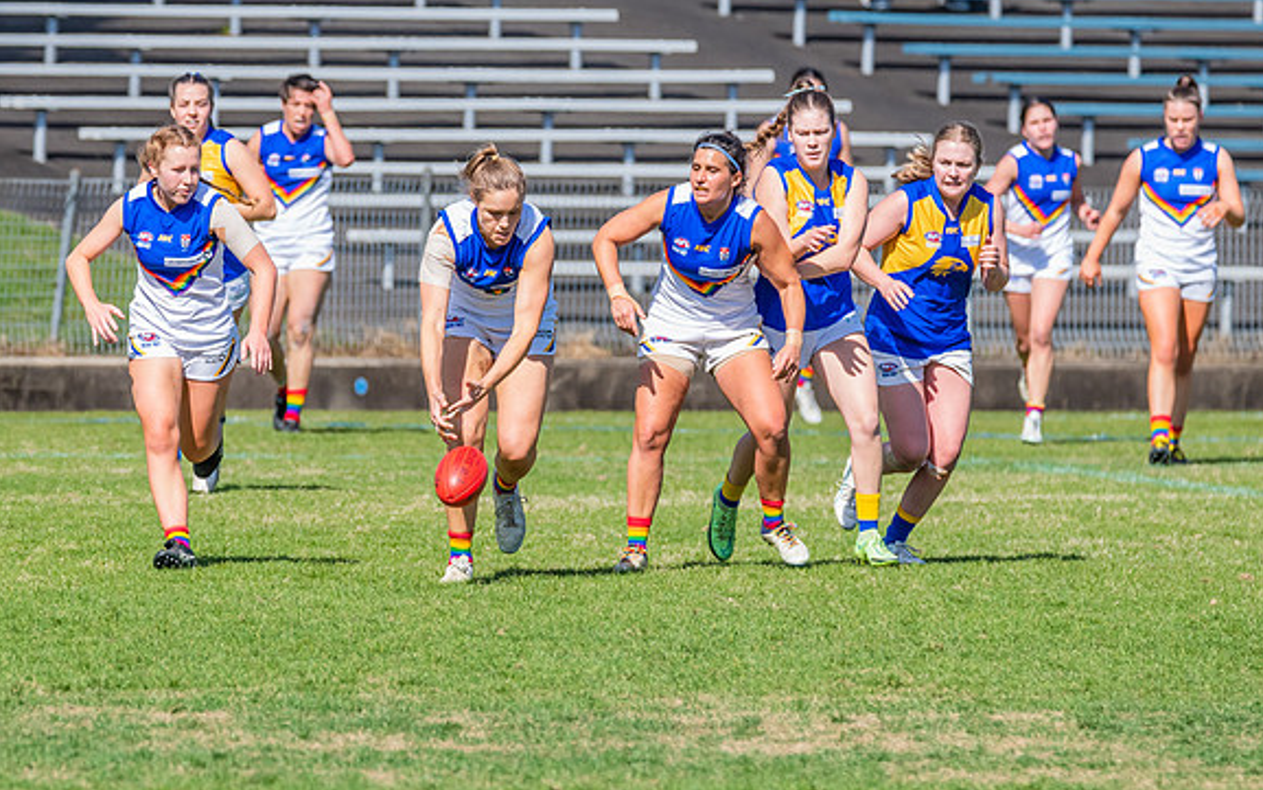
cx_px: 514
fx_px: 20624
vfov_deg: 2.2
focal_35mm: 599
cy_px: 435
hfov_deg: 3.5
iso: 800
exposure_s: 1/1600
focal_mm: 400
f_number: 9
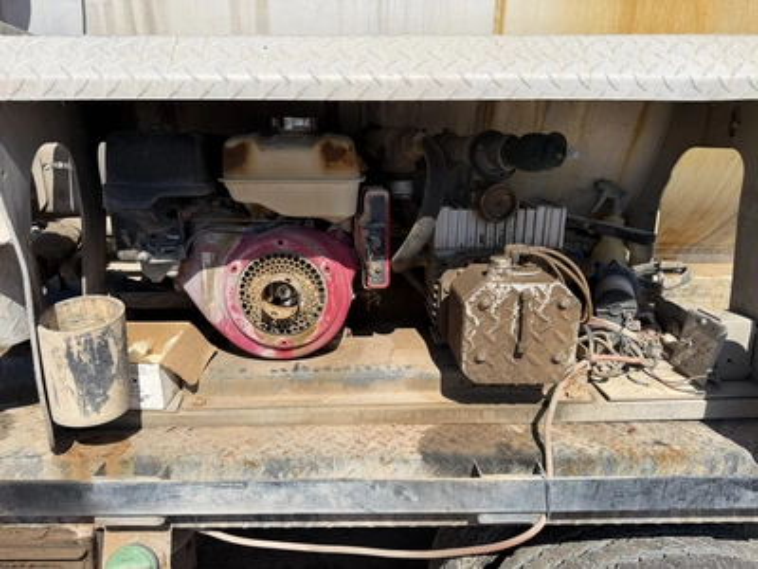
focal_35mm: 24
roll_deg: -0.4
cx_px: 379
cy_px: 284
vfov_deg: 56.8
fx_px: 526
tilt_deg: -12.8
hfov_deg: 71.6
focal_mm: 6.76
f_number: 1.78
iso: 80
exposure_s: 1/5319
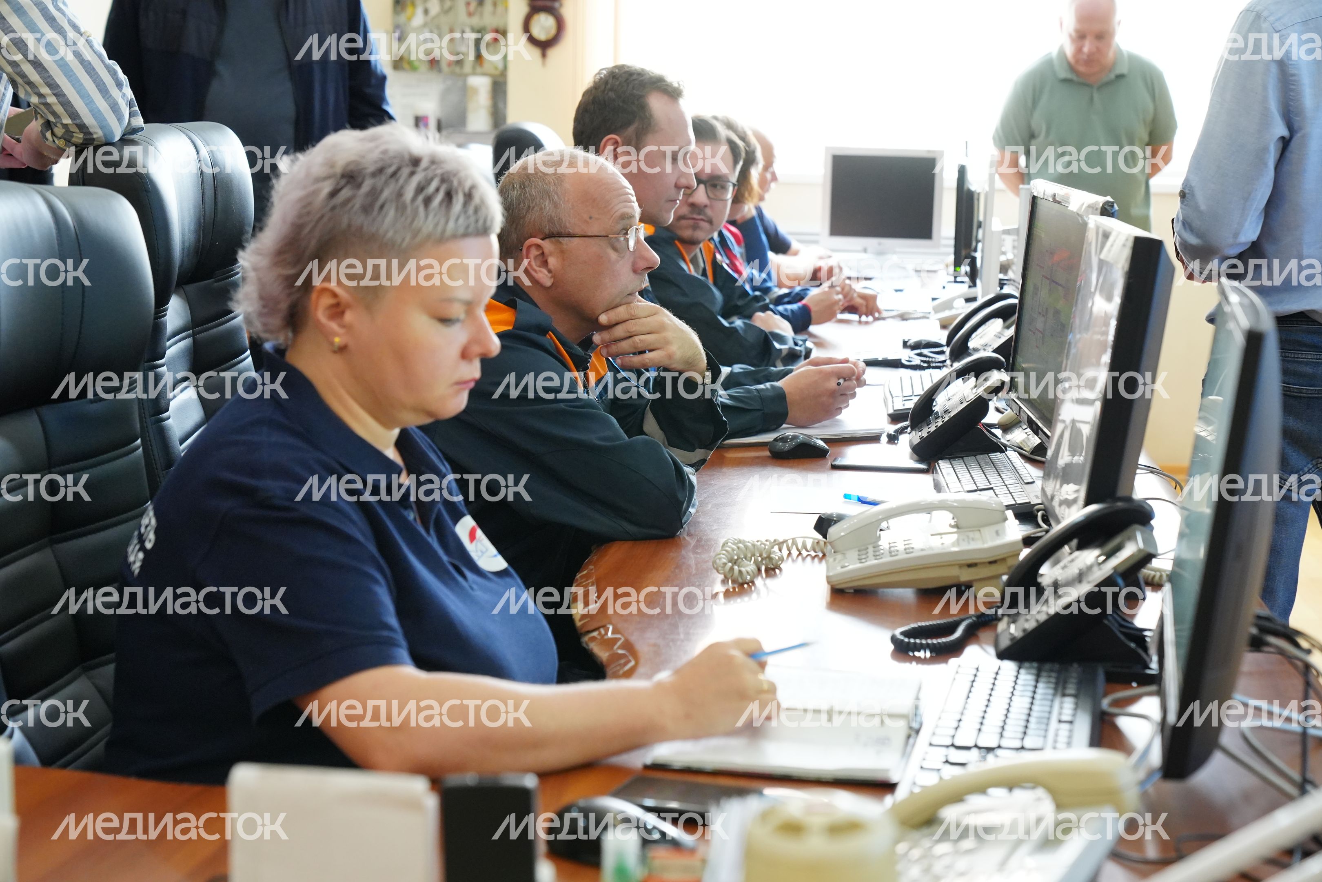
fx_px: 2093
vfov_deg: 23.8
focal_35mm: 57
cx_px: 661
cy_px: 441
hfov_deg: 35.1
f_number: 4.5
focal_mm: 57
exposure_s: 1/100
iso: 3200
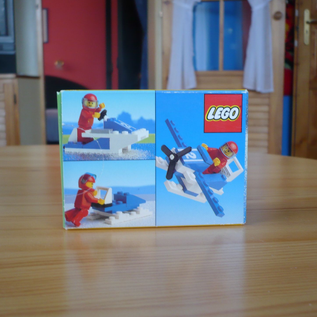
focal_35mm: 42
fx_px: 435
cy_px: 157
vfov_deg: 40.0
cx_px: 142
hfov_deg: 40.0
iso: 100
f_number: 2.8
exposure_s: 1/40
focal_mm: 5.8
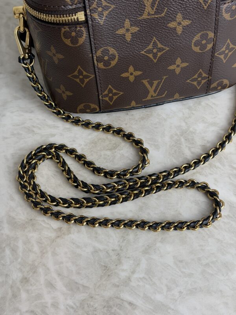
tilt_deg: -59.2
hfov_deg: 30.3
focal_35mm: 48
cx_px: 118
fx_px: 436
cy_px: 158
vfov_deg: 39.7
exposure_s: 1/120
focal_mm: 6.76
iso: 50
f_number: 1.78
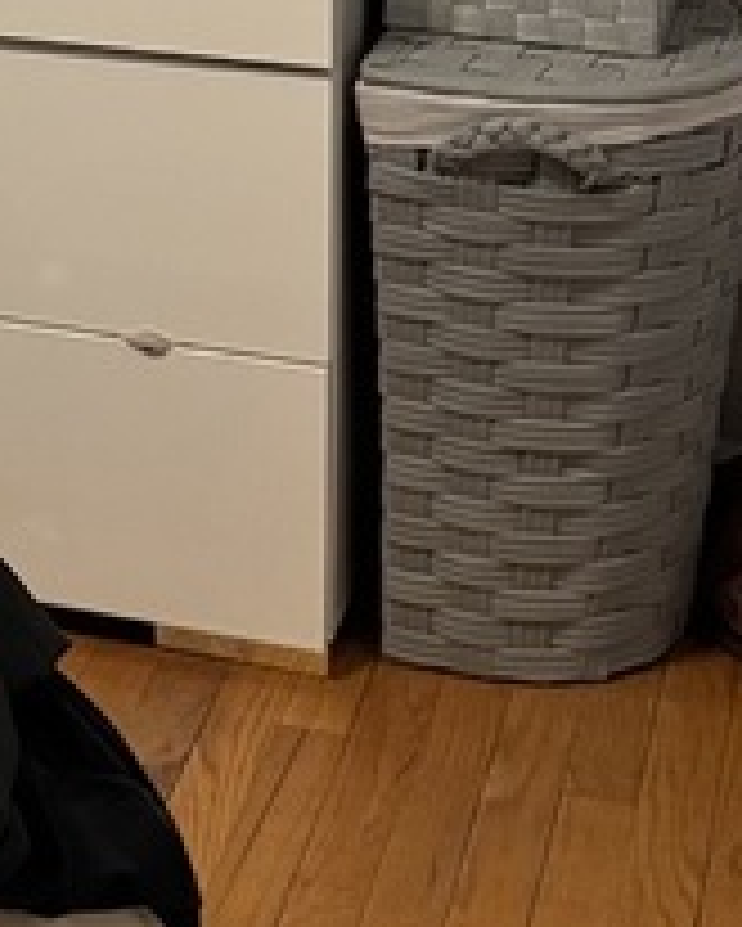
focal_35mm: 123
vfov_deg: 14.7
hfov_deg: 11.0
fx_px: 3374
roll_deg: +1.1
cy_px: -396
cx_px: -917
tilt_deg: -7.4
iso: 500
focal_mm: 6.76
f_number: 1.78
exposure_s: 1/60
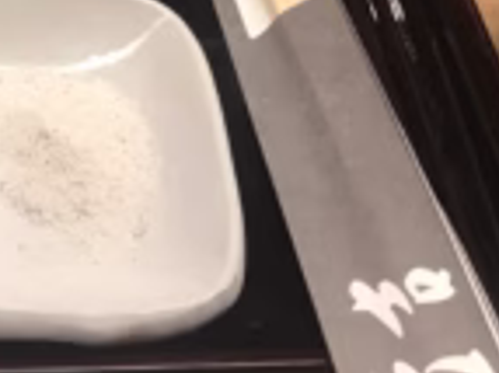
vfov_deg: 12.5
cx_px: -10
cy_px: -258
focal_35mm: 110
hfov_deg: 17.4
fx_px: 1584
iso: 50
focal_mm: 3.99
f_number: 1.8
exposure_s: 1/17
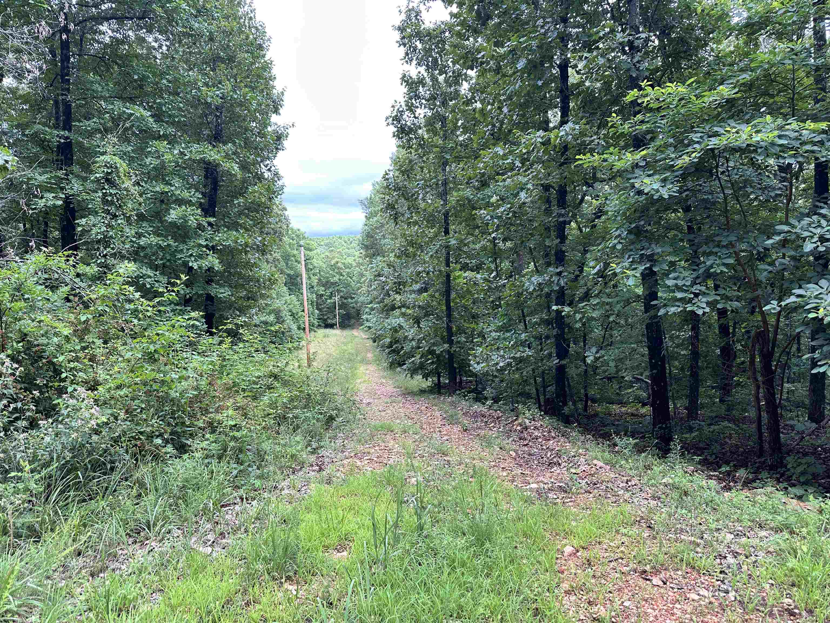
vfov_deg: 56.8
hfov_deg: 71.6
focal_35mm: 24
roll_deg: +1.3
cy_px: 312
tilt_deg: -5.9
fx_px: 575
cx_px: 415
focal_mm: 6.86
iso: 64
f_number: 1.78
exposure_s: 1/221
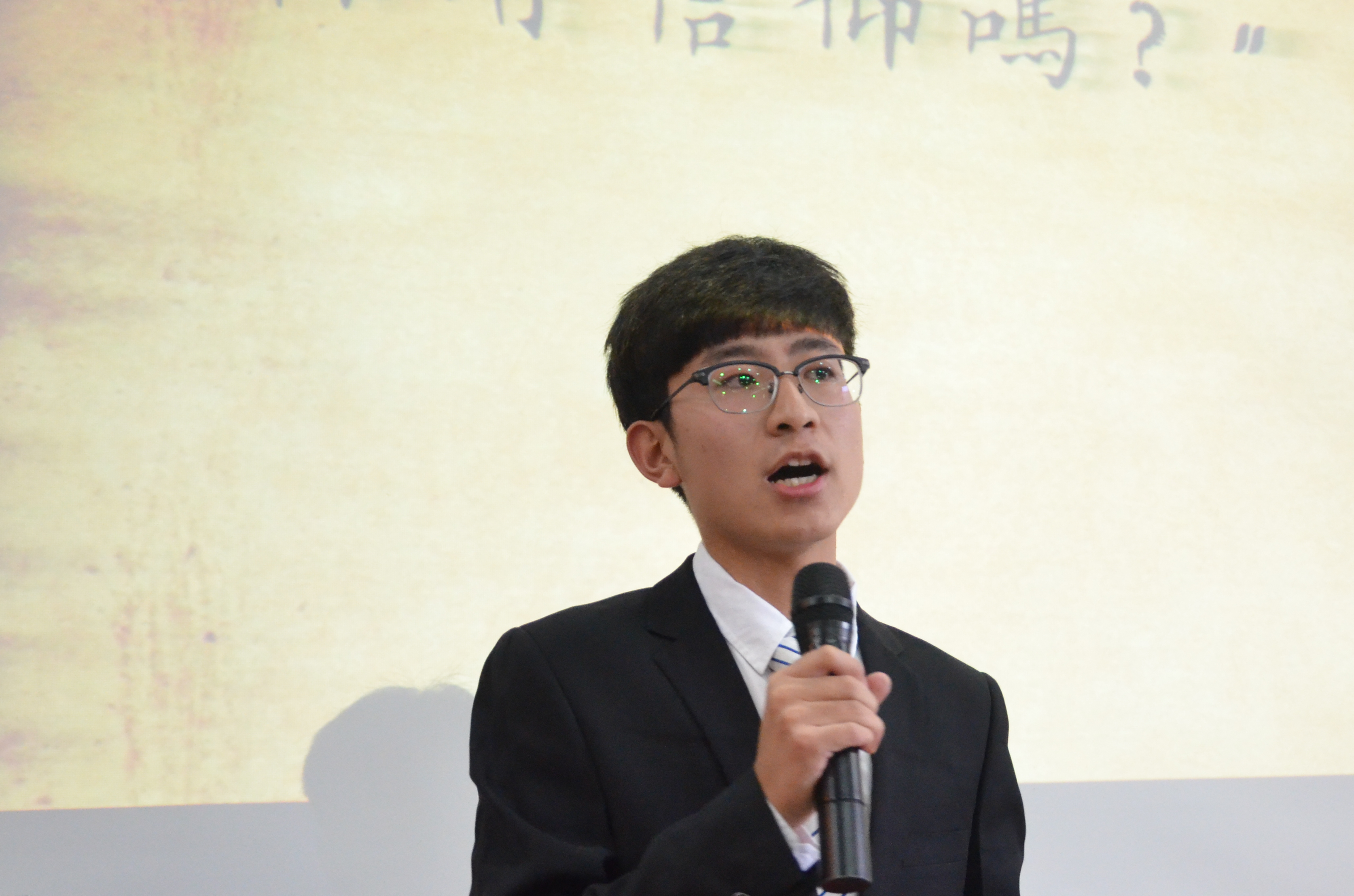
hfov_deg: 37.2
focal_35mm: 53
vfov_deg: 25.4
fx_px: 1989
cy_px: 523
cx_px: 910
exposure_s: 1/40
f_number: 4
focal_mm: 24
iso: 3200
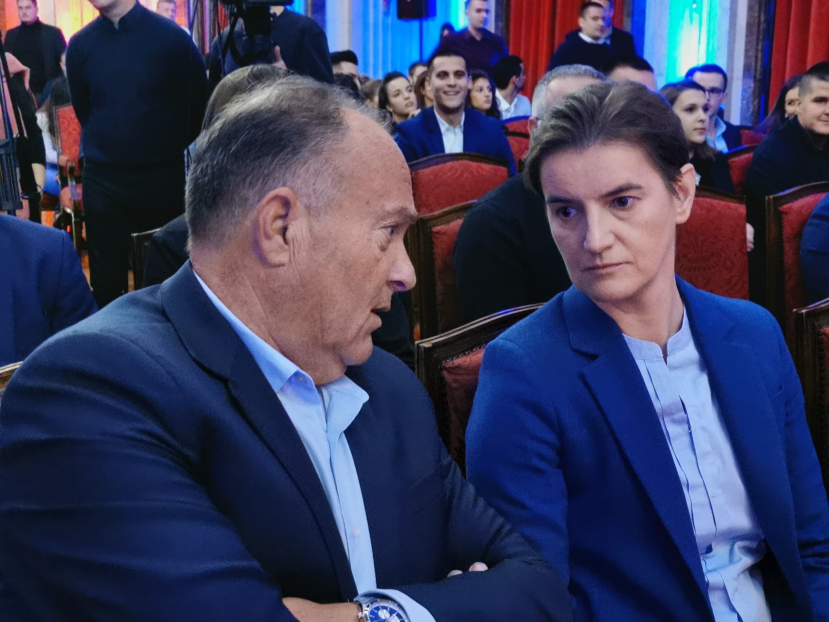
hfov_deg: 35.5
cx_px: 414
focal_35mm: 54
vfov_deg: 27.0
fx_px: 1293
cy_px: 311
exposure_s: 1/33.3
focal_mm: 5.58
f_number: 1.8
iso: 500
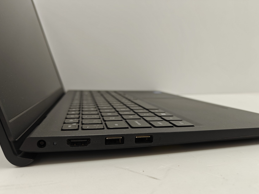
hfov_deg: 69.4
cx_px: 130
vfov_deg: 54.9
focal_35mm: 25
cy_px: 98
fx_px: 187
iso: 200
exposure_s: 1/100
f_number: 1.8
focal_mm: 5.59
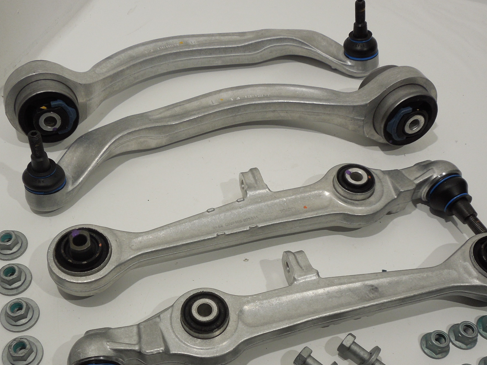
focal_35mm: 41
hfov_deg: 45.7
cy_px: 256
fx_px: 577
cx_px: 212
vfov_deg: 34.7
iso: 110
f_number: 3.5
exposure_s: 1/30
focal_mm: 5
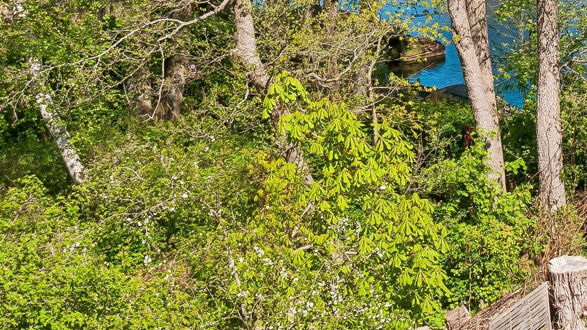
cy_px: -44
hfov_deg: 19.5
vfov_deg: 12.5
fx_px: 1479
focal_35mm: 95
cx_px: 880
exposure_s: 1/400
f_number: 10
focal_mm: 20
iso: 200
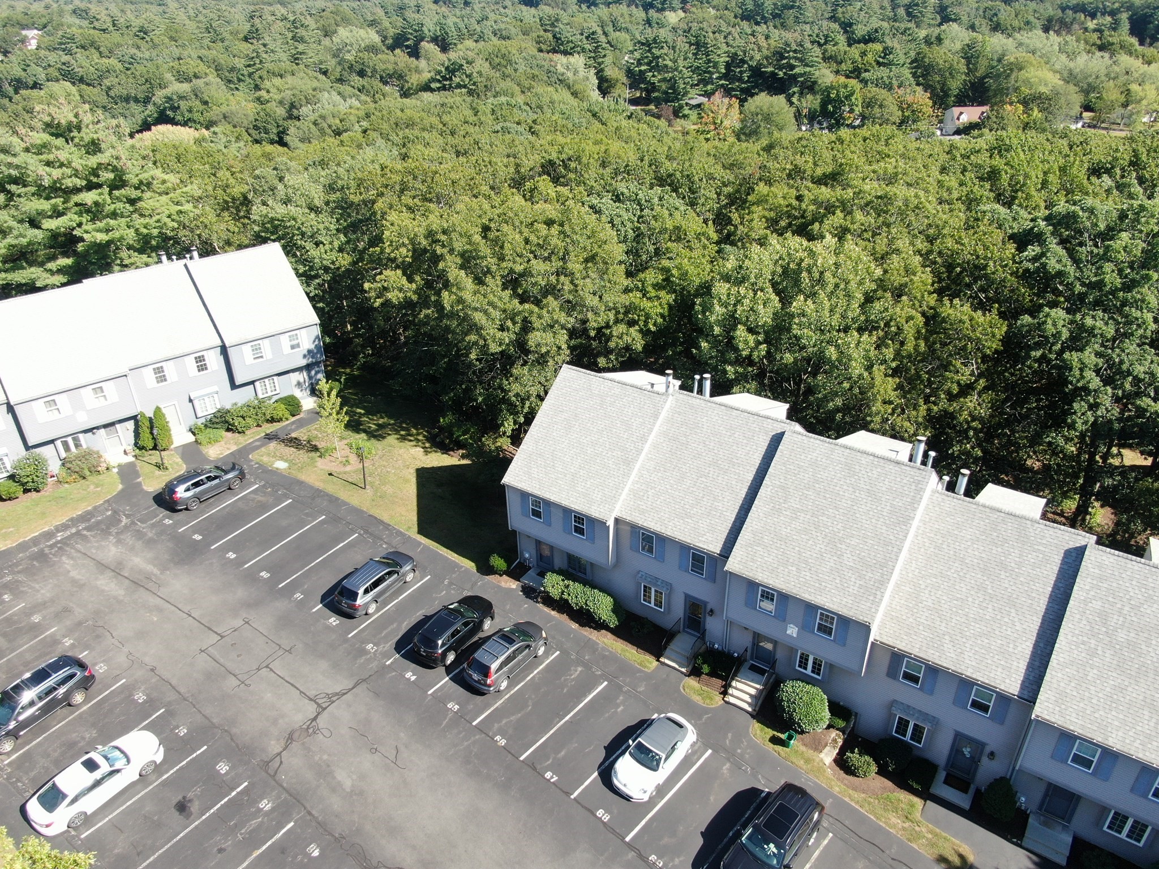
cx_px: 580
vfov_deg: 56.8
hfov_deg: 71.6
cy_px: 434
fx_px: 804
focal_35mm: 24
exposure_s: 1/500
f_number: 2.8
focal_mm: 4.39
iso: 100
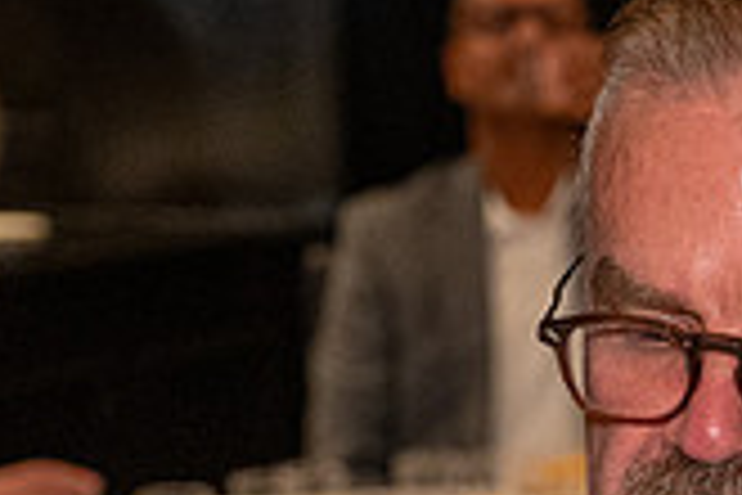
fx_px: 4493
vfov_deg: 6.3
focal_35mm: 218
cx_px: 684
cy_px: 639
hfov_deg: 9.4
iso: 5000
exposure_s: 1/60
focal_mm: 62
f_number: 4
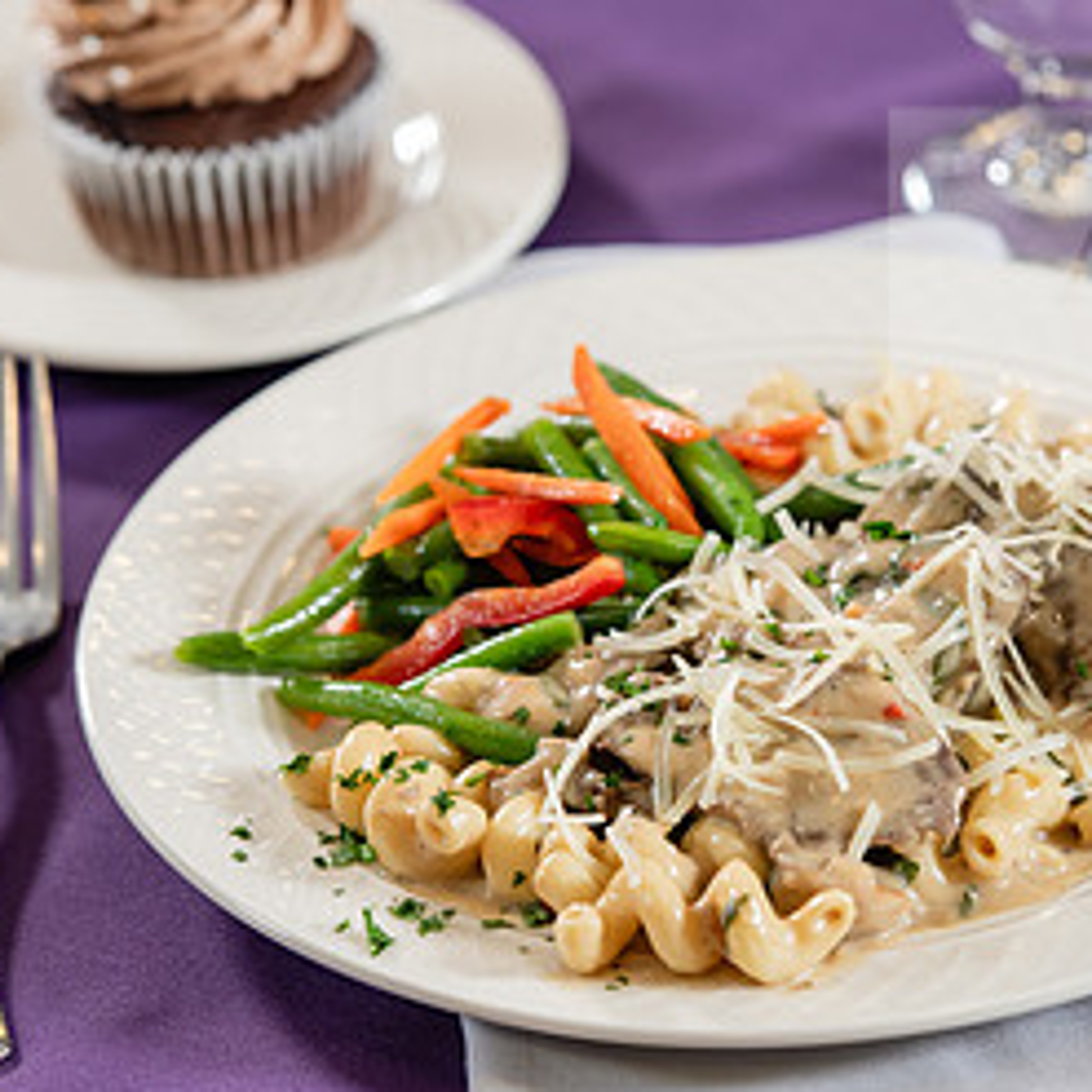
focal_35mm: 299
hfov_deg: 5.9
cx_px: 756
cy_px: 643
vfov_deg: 5.9
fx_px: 10671
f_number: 4
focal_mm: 150
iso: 400
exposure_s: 1/200
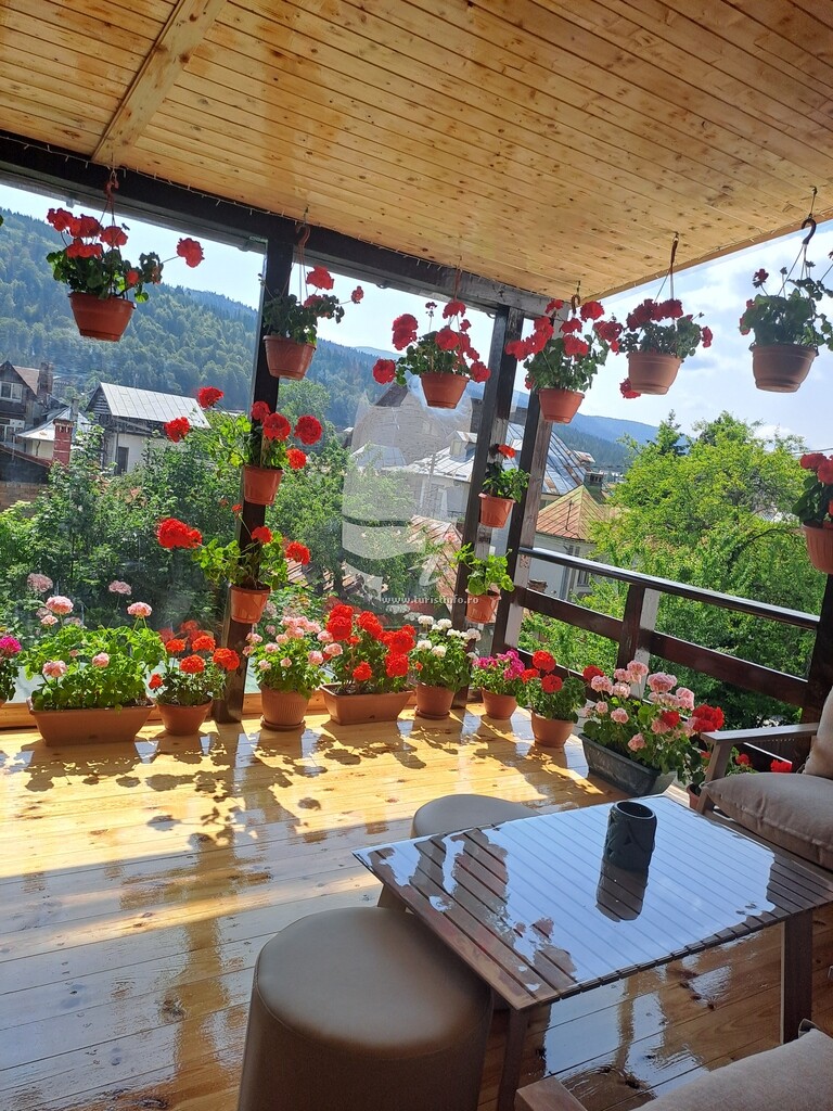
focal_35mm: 25
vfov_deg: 69.4
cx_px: 416
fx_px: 802
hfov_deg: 54.9
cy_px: 556
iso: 32
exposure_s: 1/1168
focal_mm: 4.65
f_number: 1.8
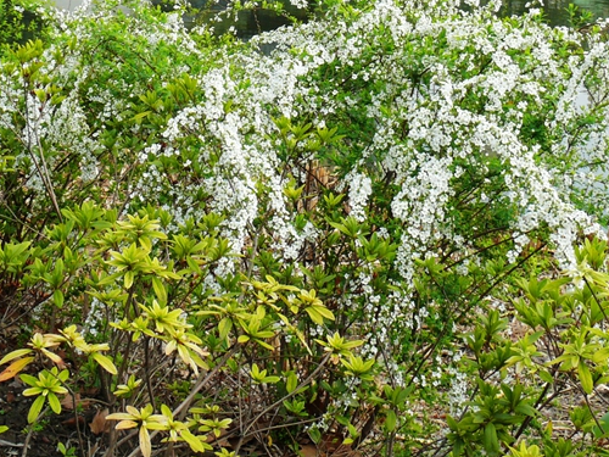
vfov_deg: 20.4
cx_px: 267
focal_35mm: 70
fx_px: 1232
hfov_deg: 27.8
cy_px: 7
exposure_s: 1/200
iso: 100
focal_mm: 7.4
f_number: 5
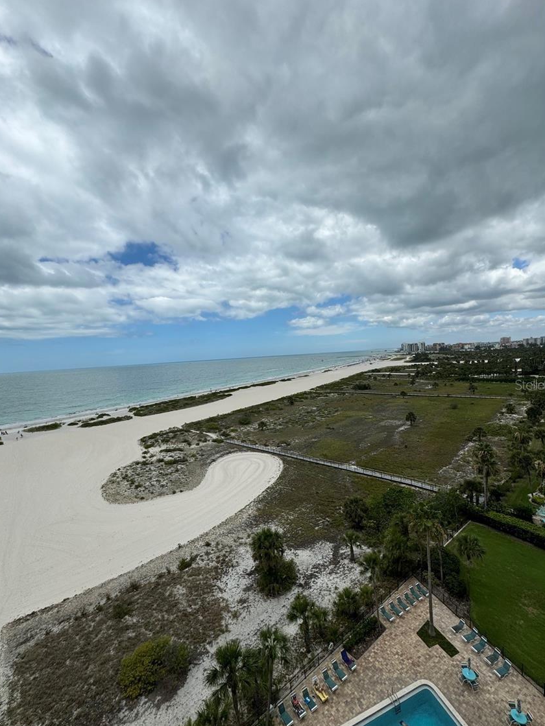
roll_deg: +4.4
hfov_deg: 81.7
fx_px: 315
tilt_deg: -6.3
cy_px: 384
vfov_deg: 98.1
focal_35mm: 15
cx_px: 284
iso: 50
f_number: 2.2
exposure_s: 1/3390
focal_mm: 2.22
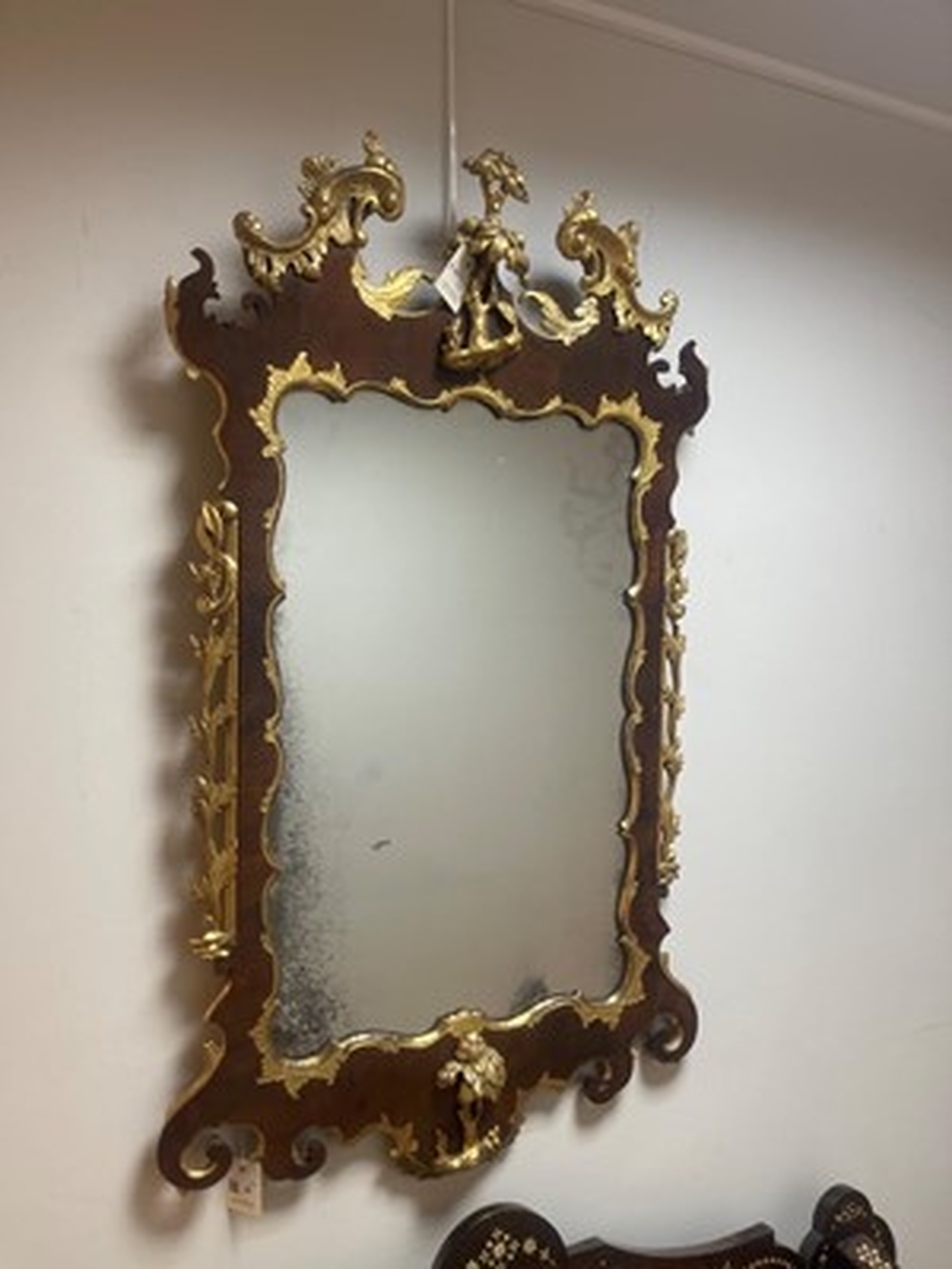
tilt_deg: -1.1
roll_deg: -2.0
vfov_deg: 69.4
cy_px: 634
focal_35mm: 25
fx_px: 917
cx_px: 476
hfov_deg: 54.9
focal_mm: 5.1
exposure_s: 1/100
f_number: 1.6
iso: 125
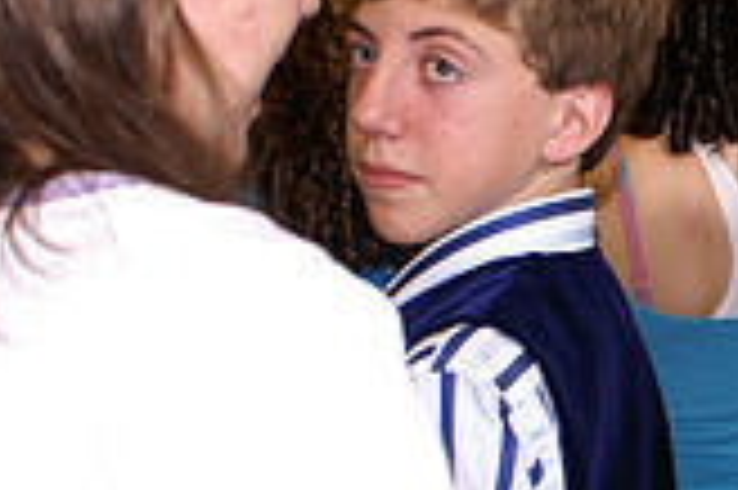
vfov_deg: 12.9
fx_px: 2171
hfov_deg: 17.9
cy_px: 247
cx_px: 990
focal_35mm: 106
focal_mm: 20
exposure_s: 1/60
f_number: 4
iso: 400
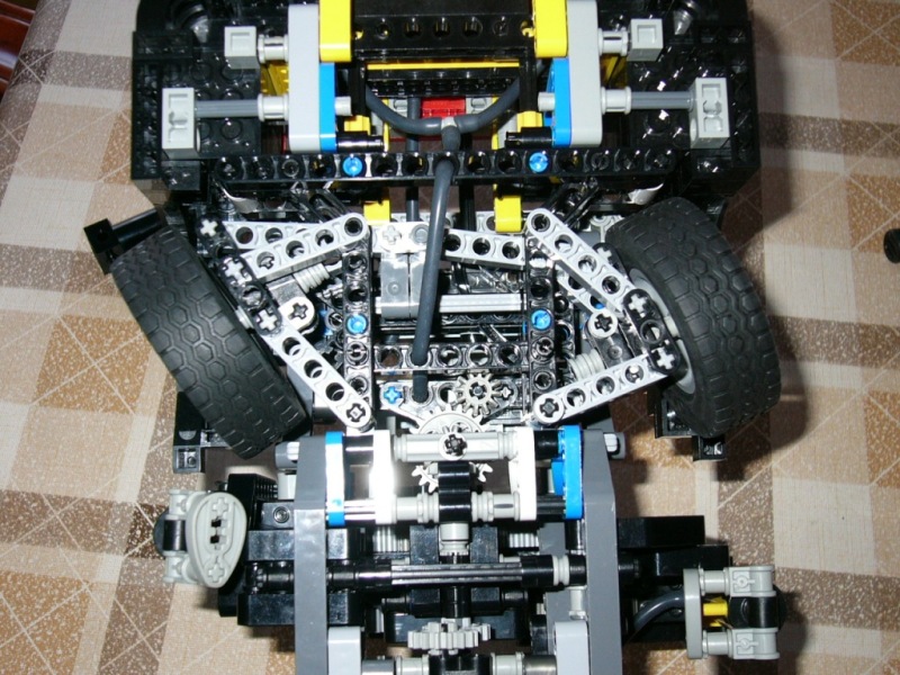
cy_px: 338
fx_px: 1196
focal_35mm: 46
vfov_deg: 31.5
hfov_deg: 41.2
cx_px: 450
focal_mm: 7.6
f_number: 3.2
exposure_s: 1/60
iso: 150
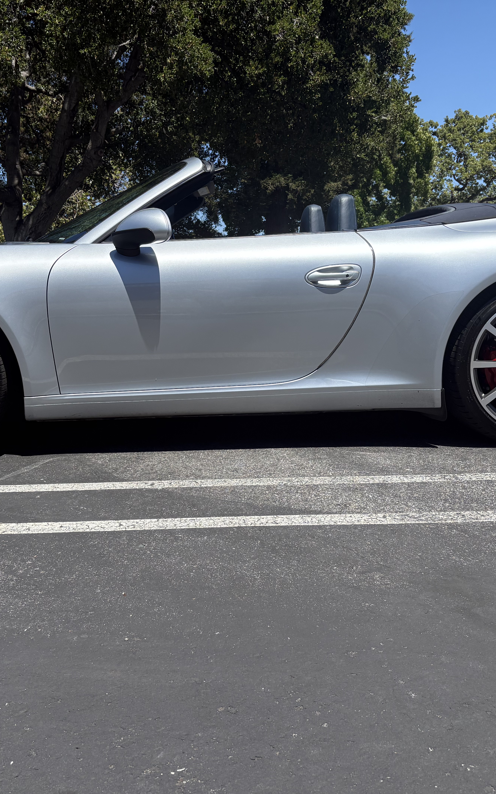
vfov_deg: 52.8
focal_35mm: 37
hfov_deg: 34.4
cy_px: 397
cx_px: 212
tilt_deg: -7.1
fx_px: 800
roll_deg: +1.7
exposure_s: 1/3623
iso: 64
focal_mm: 5.96
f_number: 1.6
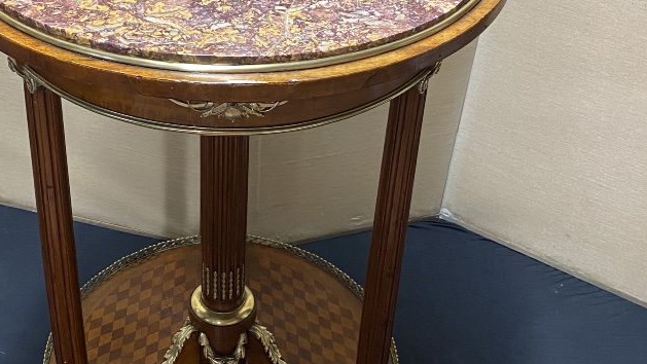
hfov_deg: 38.2
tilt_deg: -35.1
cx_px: 237
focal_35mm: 54
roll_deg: -2.8
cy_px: 157
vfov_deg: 22.2
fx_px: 927
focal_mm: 4.25
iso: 160
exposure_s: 1/50
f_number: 1.8
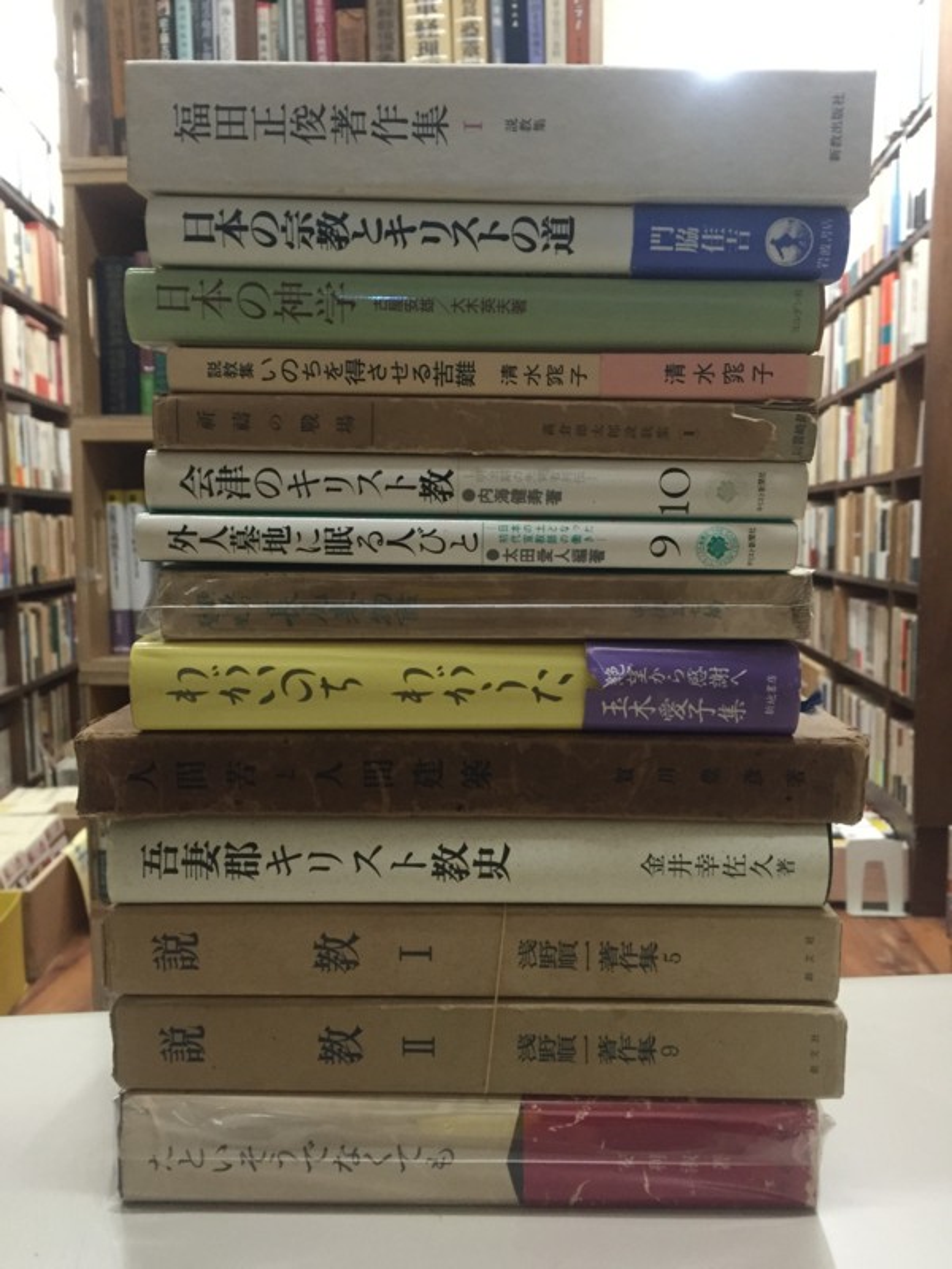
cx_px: 476
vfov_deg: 61.7
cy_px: 634
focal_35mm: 29
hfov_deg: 48.2
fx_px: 1063
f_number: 2.2
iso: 320
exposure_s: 1/33
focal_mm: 4.15
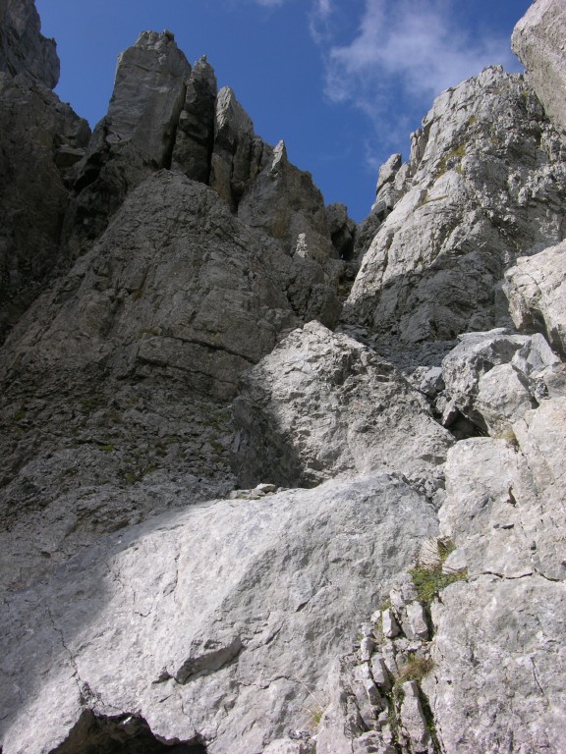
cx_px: 283
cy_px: 377
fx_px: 763
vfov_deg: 52.6
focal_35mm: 35
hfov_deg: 40.7
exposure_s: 1/274
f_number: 5.6
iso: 50
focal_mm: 8.9
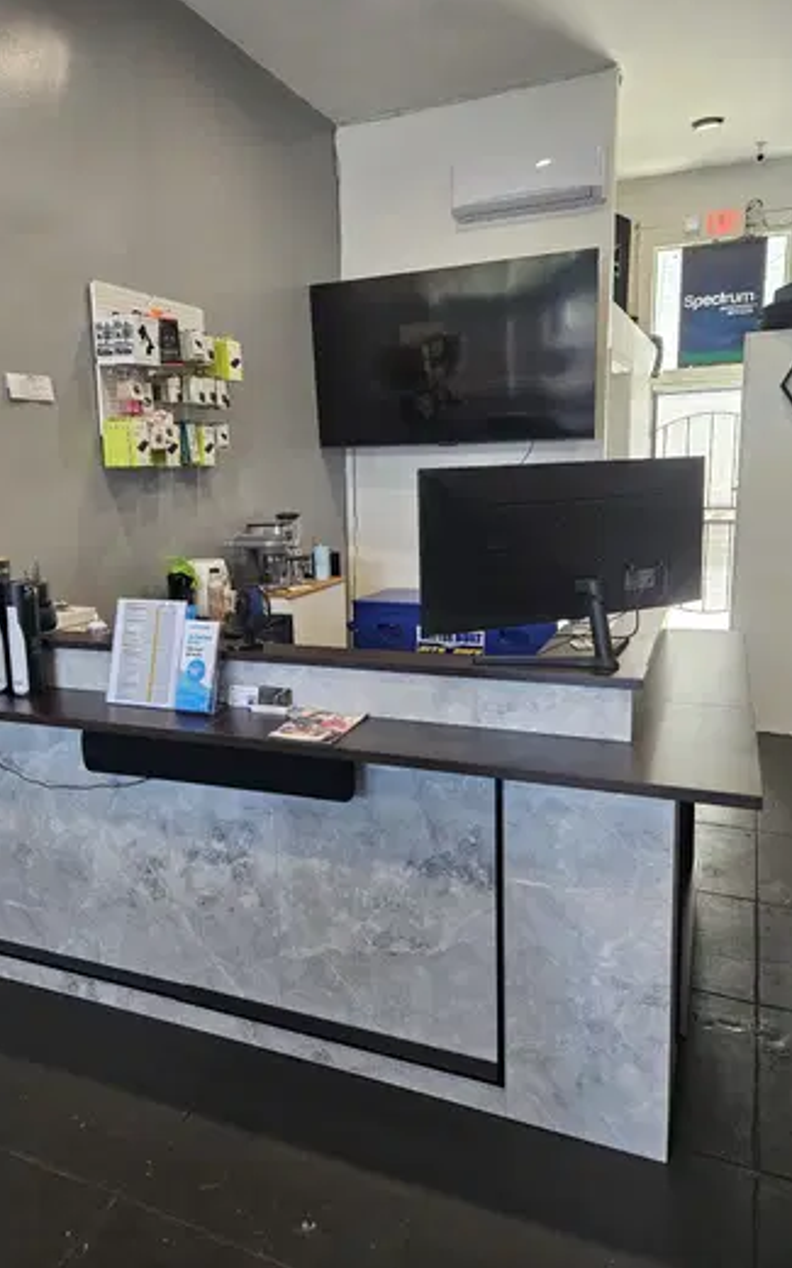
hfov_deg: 49.1
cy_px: 621
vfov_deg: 72.5
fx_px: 863
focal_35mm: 25
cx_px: 341
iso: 250
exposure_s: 1/120
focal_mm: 5.4
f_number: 1.8
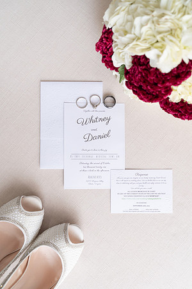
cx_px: 96
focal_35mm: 35
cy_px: 144
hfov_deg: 37.9
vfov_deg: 54.4
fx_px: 280
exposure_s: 1/250
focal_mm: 35
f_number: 4
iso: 800
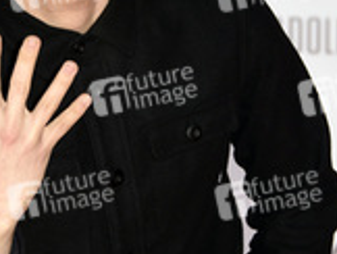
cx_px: 88
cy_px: 40
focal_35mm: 326
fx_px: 3178
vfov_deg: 4.6
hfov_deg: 6.1
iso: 800
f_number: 5.6
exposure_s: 1/160
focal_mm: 122
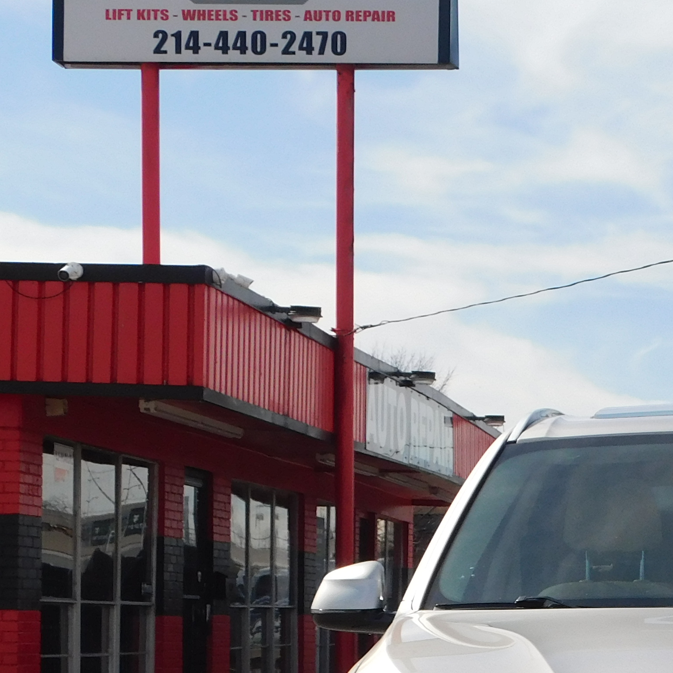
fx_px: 2640
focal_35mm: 120
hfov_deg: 14.1
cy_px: 619
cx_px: 817
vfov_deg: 14.4
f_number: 7.4
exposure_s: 1/400
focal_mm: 8
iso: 125
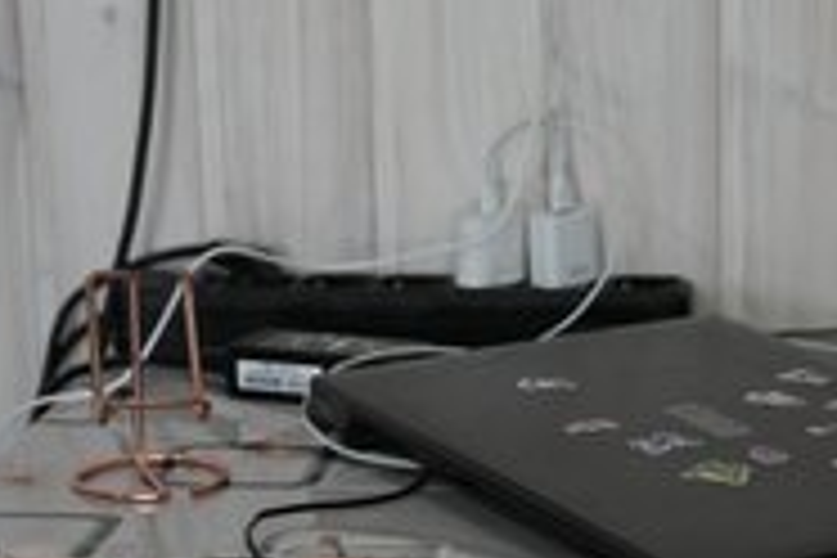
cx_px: 662
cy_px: 439
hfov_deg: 13.5
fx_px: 3510
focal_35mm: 151
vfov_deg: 9.1
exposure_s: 1/100
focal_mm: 70
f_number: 4
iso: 1250
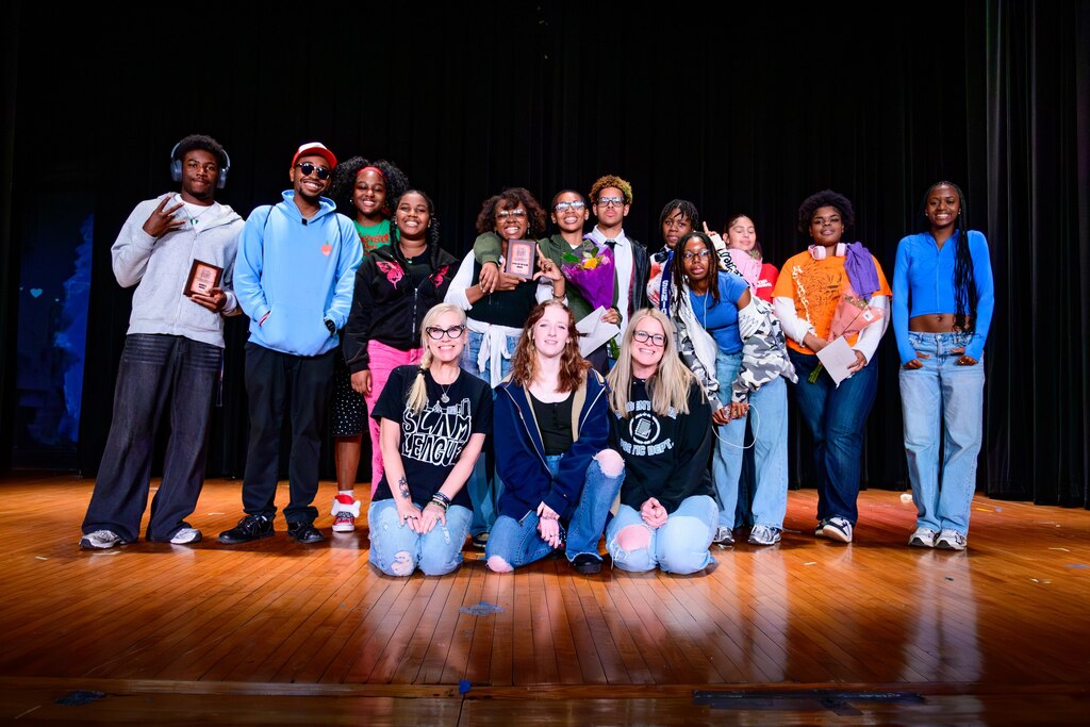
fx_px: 818
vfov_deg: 47.9
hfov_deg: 67.4
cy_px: 364
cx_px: 545
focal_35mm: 27
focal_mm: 18
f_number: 4
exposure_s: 1/640
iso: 2000
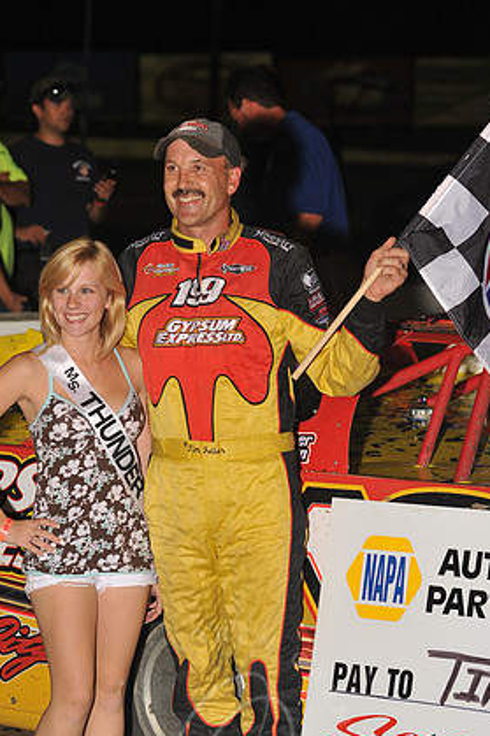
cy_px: 478
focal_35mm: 166
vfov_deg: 12.4
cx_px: 223
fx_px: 3392
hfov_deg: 8.3
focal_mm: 120
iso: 640
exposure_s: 1/250
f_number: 5.6
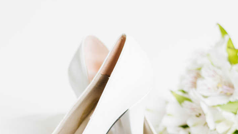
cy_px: 108
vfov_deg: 11.0
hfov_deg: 19.4
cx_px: 122
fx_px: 694
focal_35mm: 110
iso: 125
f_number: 2.8
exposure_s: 1/160
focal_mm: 50
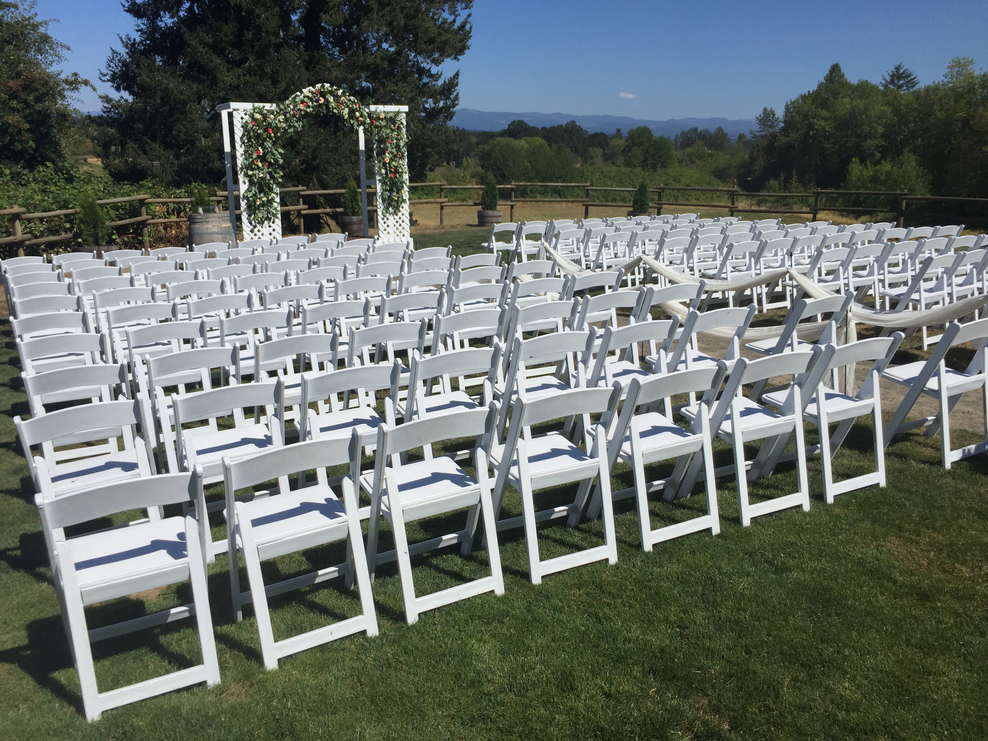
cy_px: 370
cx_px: 494
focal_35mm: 29
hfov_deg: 61.7
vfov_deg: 48.2
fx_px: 828
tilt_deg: -14.4
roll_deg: +0.2
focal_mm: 4.15
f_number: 2.2
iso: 32
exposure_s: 1/4950
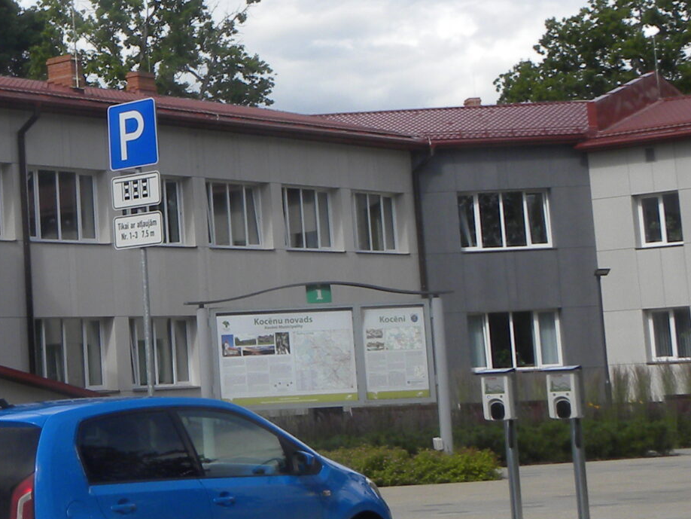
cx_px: -105
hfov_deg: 20.2
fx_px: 1837
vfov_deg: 16.0
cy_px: 127
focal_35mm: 92
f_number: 5.6
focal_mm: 5.9
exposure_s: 1/286
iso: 64
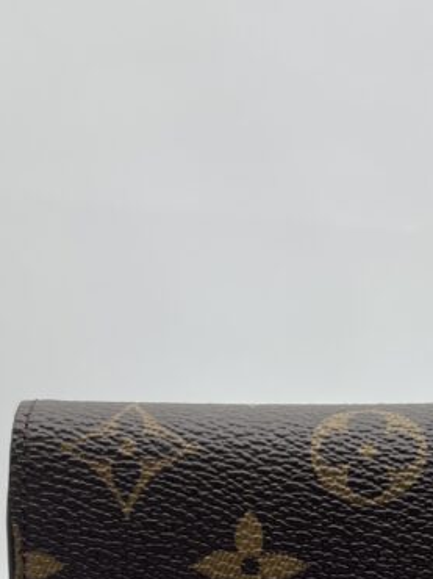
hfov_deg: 20.0
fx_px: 1202
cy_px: 664
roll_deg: +0.5
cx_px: 386
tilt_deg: -5.0
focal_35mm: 72
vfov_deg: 24.9
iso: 32
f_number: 1.5
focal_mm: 5.7
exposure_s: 1/140
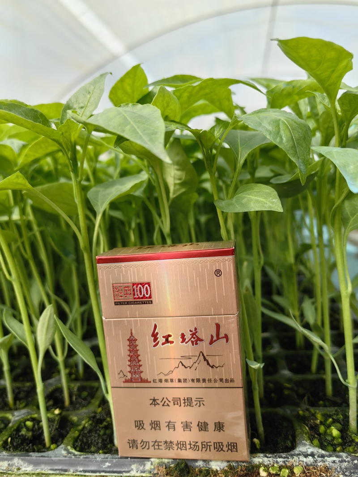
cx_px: 179
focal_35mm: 27
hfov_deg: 51.3
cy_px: 238
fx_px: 372
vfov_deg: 65.3
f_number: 2
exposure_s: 1/1698
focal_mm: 5.75
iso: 50
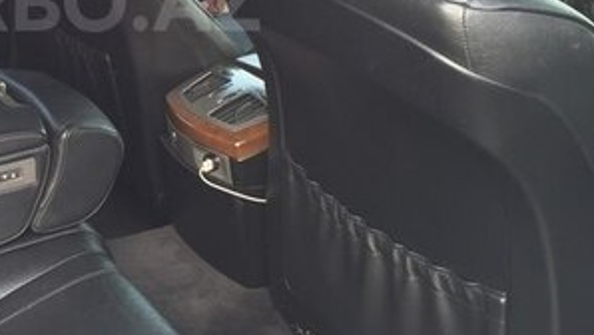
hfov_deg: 28.9
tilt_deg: -18.2
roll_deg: -2.9
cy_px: 1
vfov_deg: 16.9
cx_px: 56
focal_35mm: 70
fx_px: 1103
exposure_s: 1/50
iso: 32
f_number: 2.2
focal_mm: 4.15
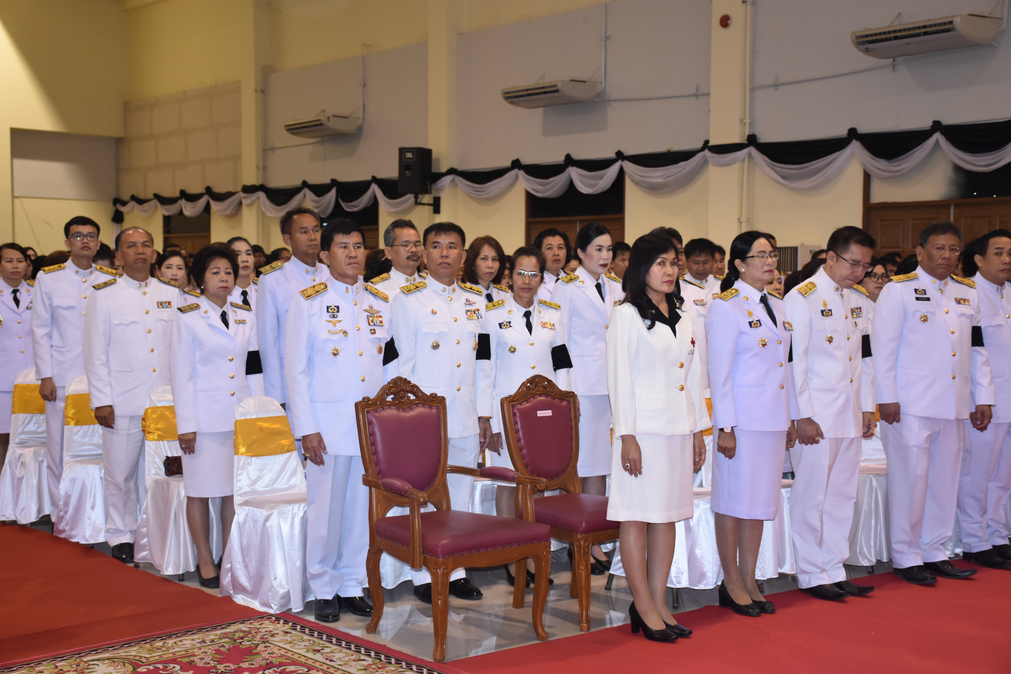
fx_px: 1432
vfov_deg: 26.5
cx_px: 506
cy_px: 337
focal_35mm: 51
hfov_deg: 38.9
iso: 1100
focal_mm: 34
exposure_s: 1/60
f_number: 4.2
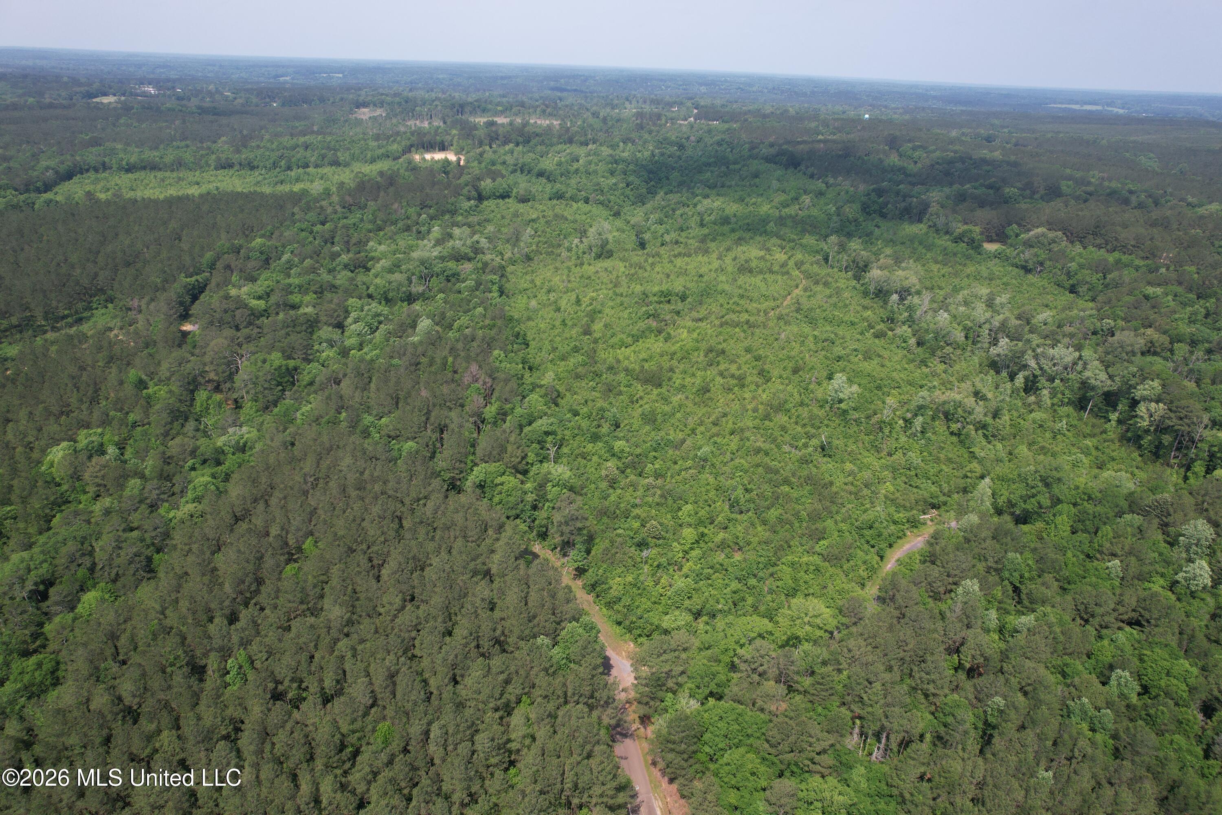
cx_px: 611
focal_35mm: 22
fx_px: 747
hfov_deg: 78.6
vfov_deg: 57.2
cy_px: 408
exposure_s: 1/1500
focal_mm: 8.38
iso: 120
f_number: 2.8
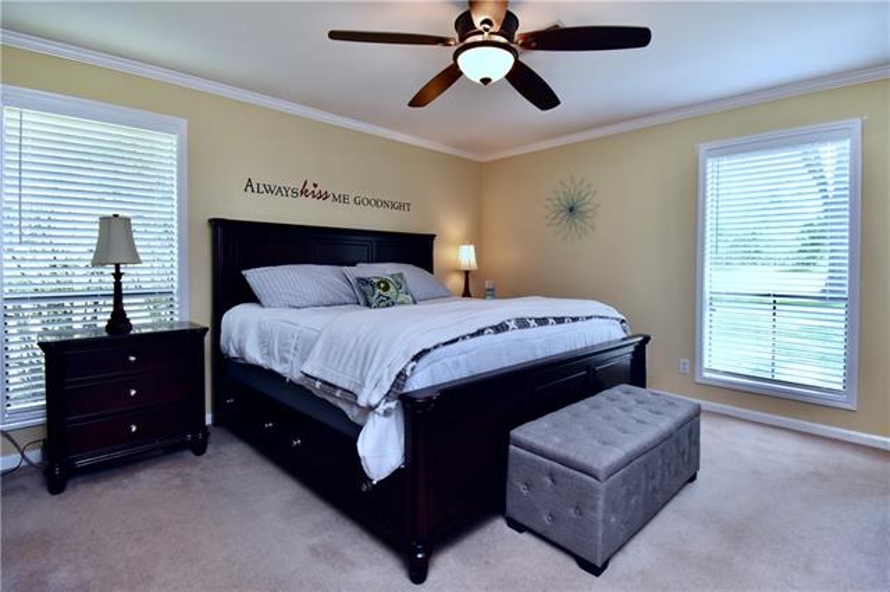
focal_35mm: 15
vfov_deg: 77.3
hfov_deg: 100.4
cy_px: 296
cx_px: 445
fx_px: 371
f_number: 5.6
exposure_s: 1/125
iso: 800
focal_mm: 10
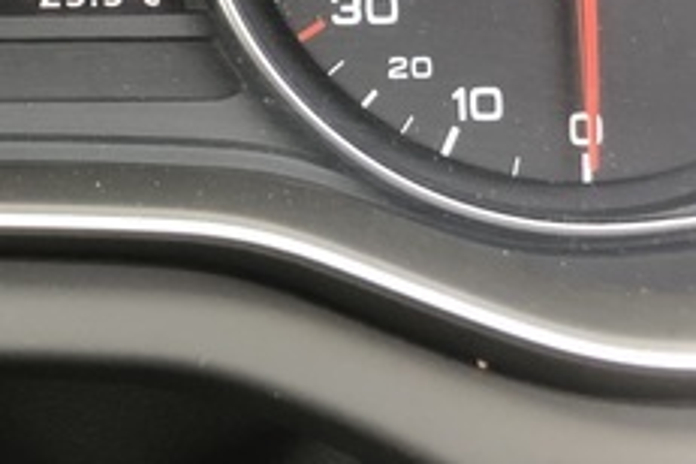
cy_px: -151
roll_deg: +4.3
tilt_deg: -9.4
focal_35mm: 101
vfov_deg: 13.1
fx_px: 1953
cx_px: -169
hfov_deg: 18.9
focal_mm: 3.99
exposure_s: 1/17
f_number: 1.8
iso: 40
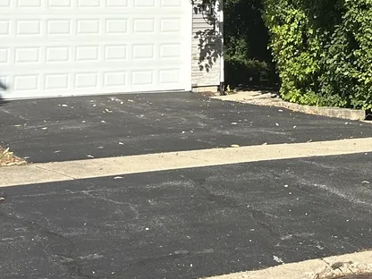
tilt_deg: +11.9
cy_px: -140
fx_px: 967
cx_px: 400
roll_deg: +2.2
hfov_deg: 20.8
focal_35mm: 90
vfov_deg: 15.2
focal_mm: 5.7
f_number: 1.5
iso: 50
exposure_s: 1/2571
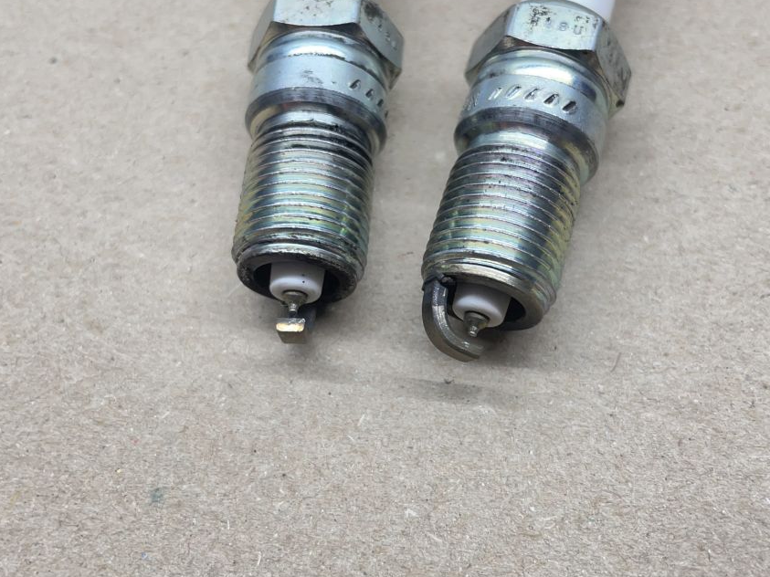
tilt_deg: -63.3
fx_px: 823
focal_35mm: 37
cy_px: 281
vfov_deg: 38.7
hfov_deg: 50.1
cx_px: 397
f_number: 1.6
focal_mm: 4.2
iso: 64
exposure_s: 1/100
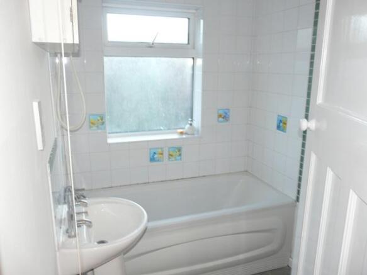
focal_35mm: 28
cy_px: 138
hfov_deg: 63.5
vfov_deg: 49.7
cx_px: 184
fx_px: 297
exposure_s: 1/15
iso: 100
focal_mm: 4.6
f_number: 2.8
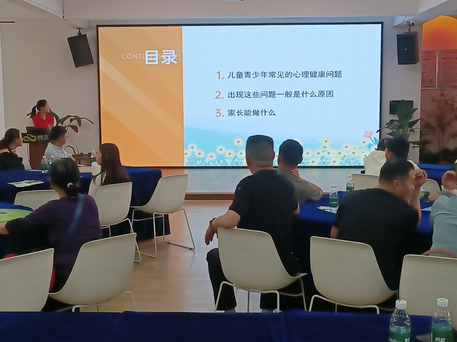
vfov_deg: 32.2
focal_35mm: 45
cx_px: 228
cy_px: 171
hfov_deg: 42.1
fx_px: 594
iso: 335
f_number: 1.9
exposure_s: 1/50
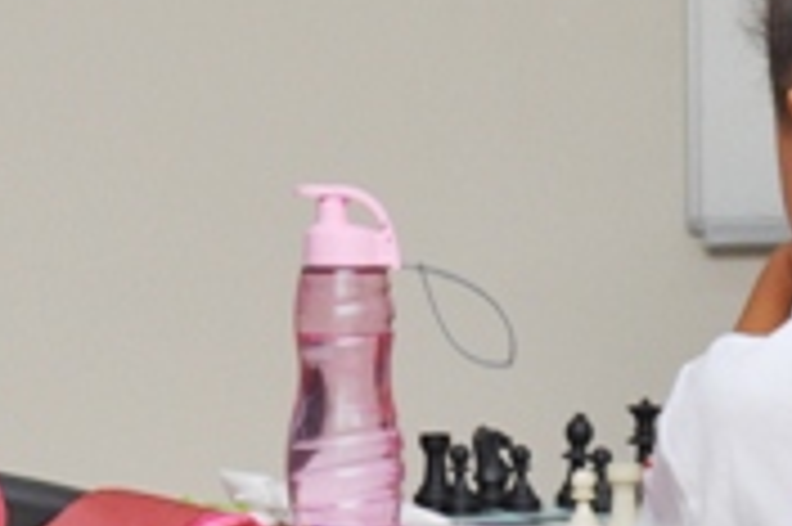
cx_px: -382
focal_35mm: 218
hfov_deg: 9.2
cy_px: 97
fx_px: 4791
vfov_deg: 6.3
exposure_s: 1/200
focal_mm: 32
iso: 500
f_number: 8
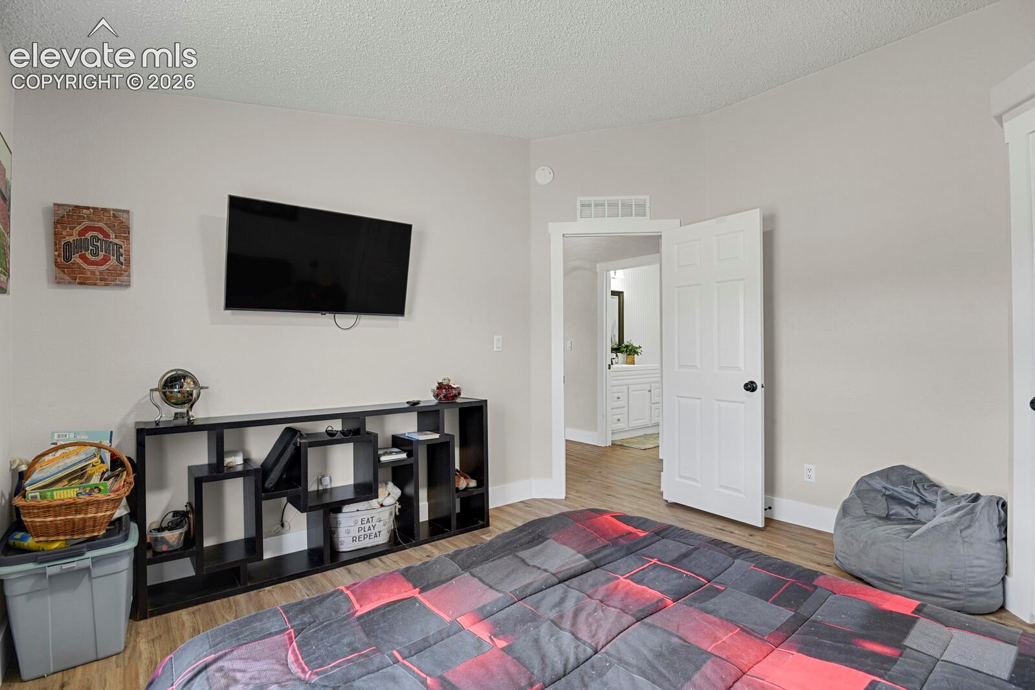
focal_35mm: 17
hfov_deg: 93.3
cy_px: 345
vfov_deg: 70.4
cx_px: 518
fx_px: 489
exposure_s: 1.6
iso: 250
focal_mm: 17
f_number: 6.3
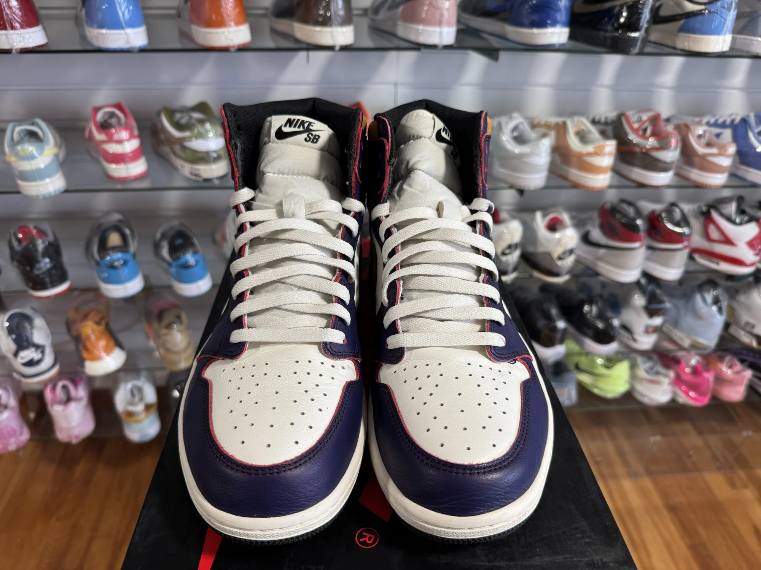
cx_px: 380
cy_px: 285
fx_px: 528
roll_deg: -1.2
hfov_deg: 71.6
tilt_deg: -35.3
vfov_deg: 56.8
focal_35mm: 24
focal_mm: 6.76
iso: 125
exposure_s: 1/60
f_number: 1.78
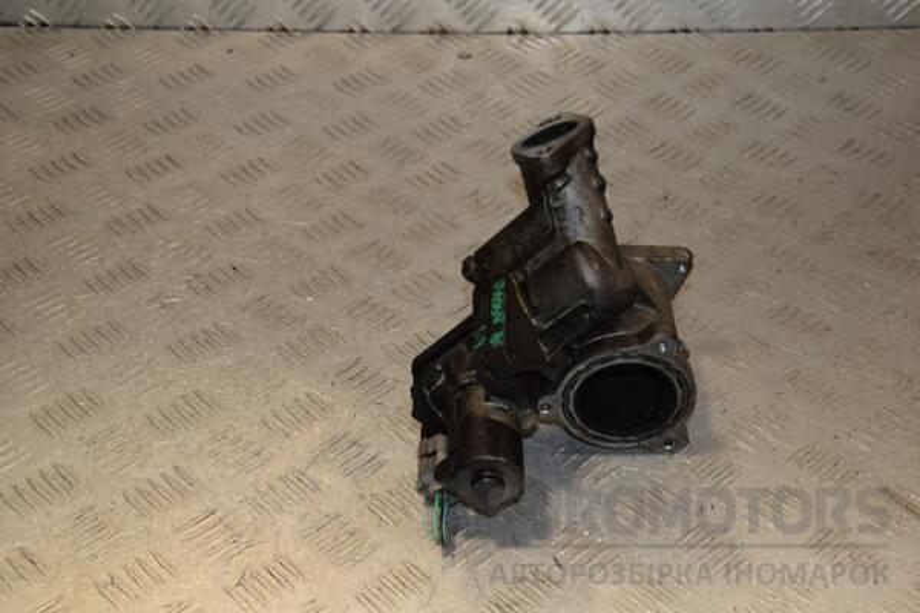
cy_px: 306
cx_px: 460
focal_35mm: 63
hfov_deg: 31.9
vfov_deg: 21.6
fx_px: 1610
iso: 800
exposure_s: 1/200
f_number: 8
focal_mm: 42
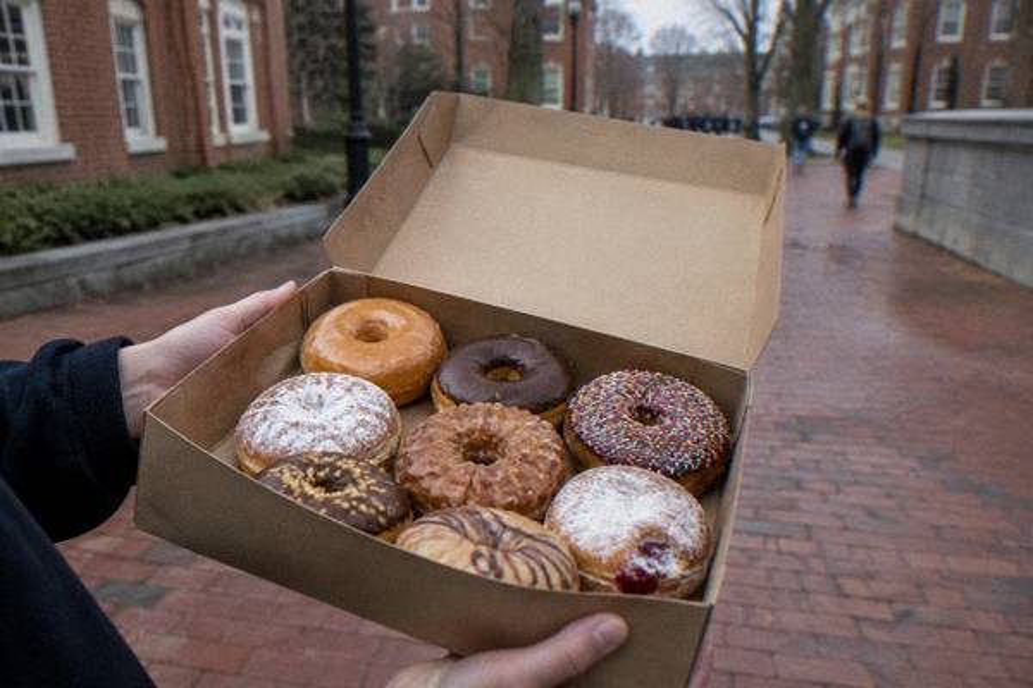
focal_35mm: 35
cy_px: 344
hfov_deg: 54.4
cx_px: 516
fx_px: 1004
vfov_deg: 37.9
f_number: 9
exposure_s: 1/320
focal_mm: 35
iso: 320
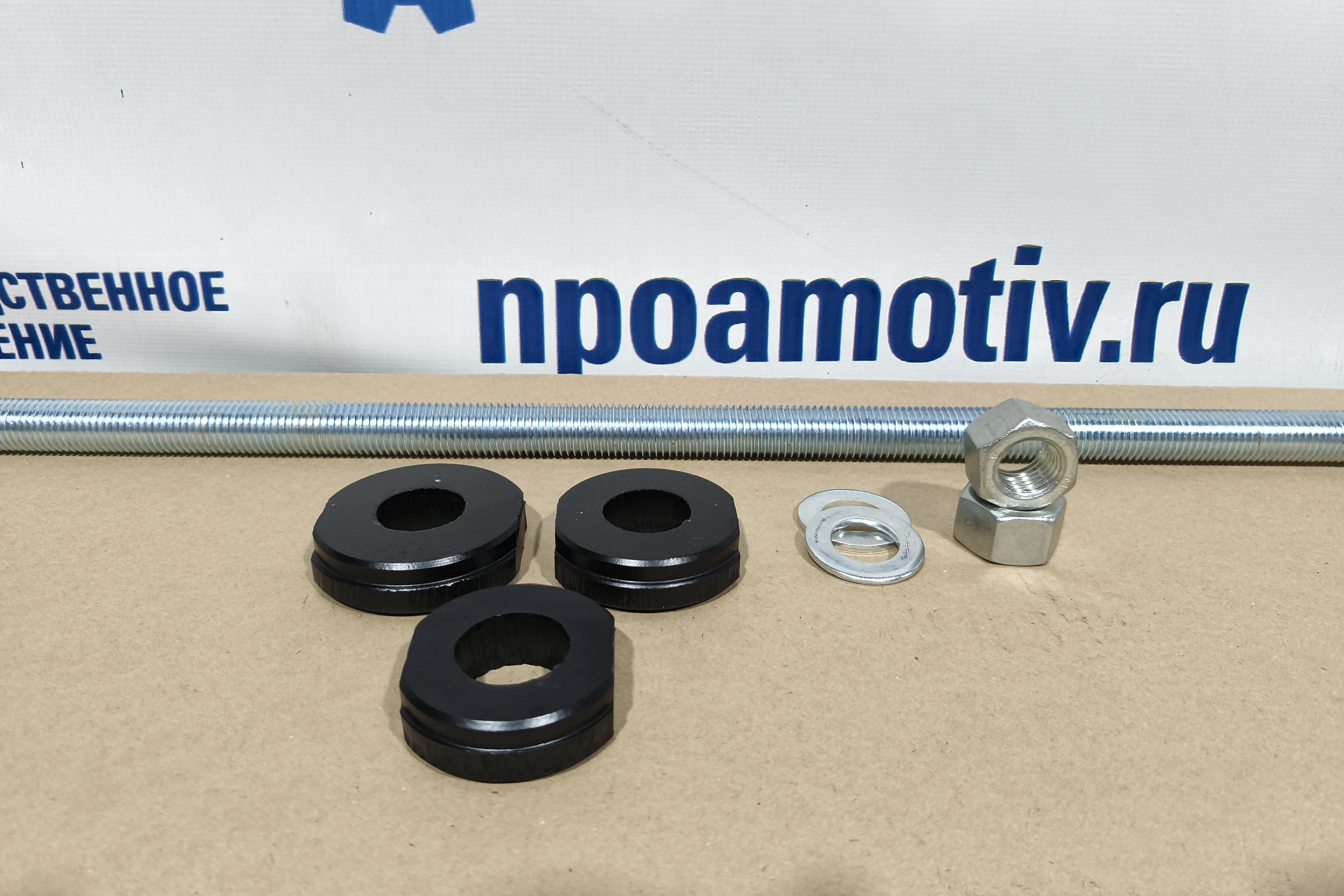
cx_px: 673
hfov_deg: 73.7
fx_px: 896
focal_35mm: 24
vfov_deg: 53.1
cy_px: 426
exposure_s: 1/100
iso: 720
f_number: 1.68
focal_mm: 6.25
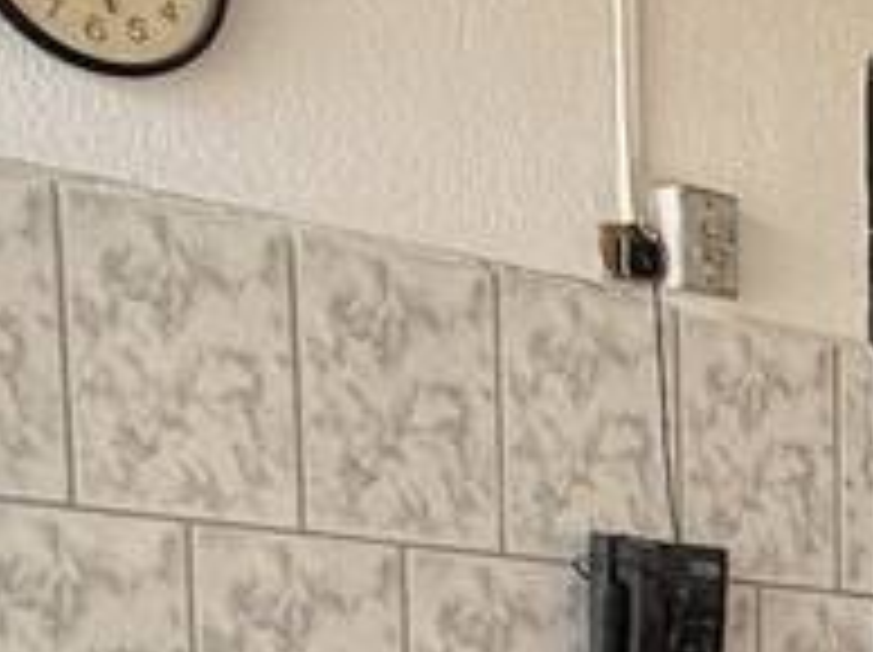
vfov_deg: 12.9
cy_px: 1183
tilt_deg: -8.7
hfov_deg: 13.6
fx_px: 2620
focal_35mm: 104
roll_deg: -3.9
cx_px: 2110
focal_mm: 2.22
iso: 80
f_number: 2.2
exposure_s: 1/99
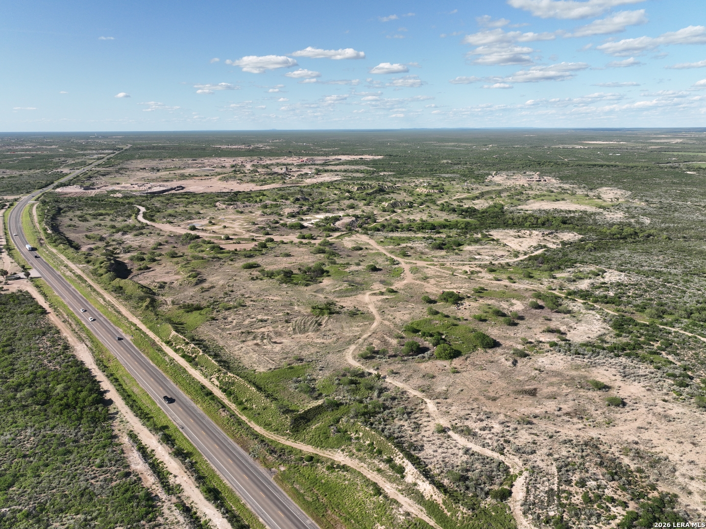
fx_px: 489
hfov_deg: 71.6
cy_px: 264
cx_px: 353
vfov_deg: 56.8
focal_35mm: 24
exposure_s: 1/80
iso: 100
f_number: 2.8
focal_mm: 12.29
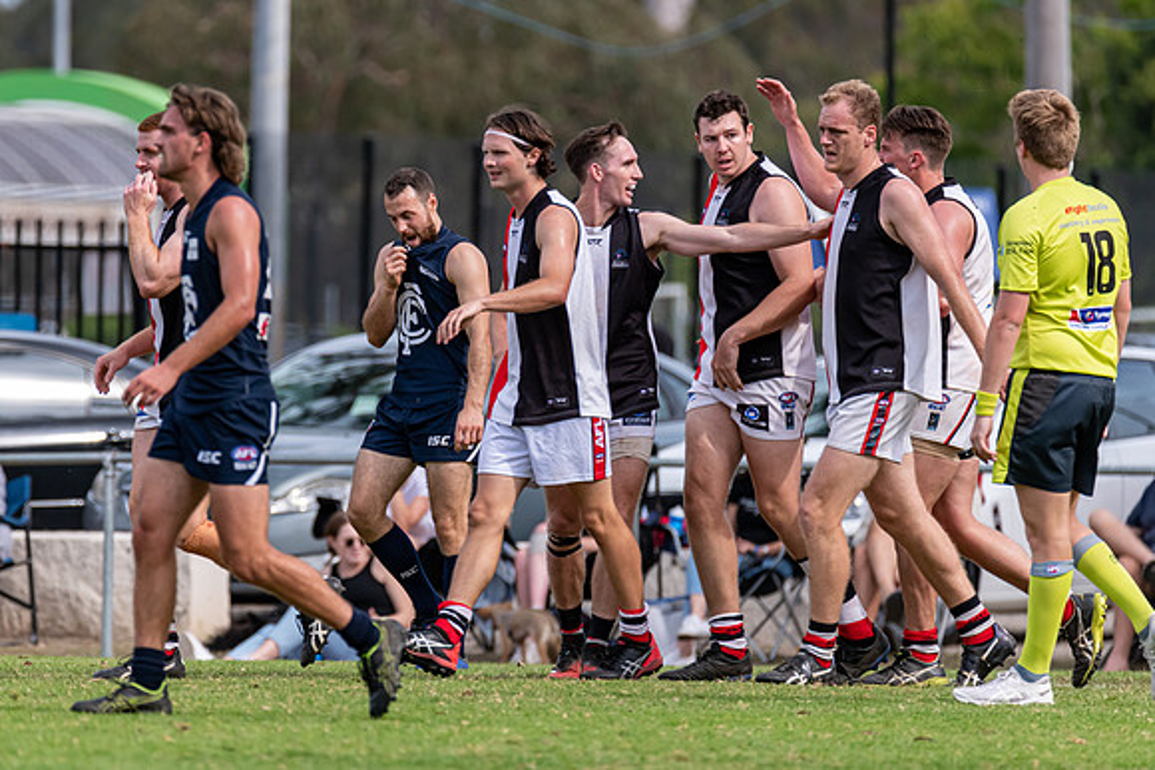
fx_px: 17646
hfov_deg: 3.7
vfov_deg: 2.5
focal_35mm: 550
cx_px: 465
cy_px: 352
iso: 800
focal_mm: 460
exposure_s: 1/2000
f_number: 6.3
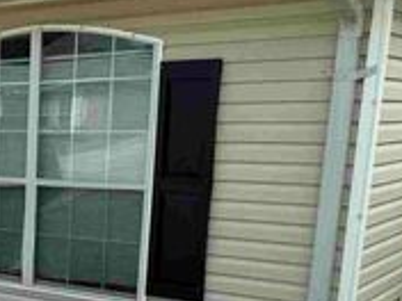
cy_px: 304
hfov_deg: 25.3
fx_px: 790
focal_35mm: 68
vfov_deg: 20.9
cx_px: -98
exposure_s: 1/3279
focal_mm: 6.76
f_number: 1.78
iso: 80
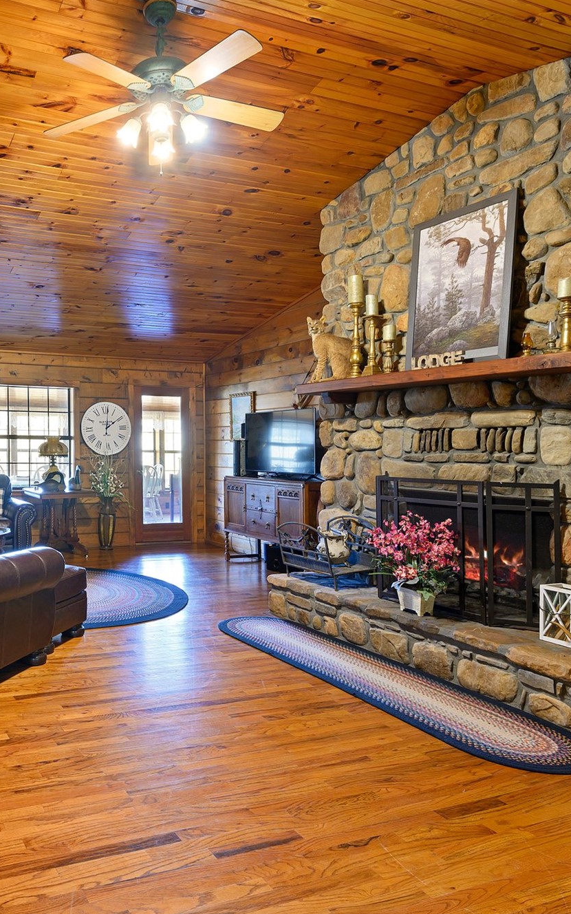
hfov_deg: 45.1
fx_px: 622
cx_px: 67
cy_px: 455
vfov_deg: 72.5
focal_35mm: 25
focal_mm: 16
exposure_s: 1.3
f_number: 7.1
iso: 200
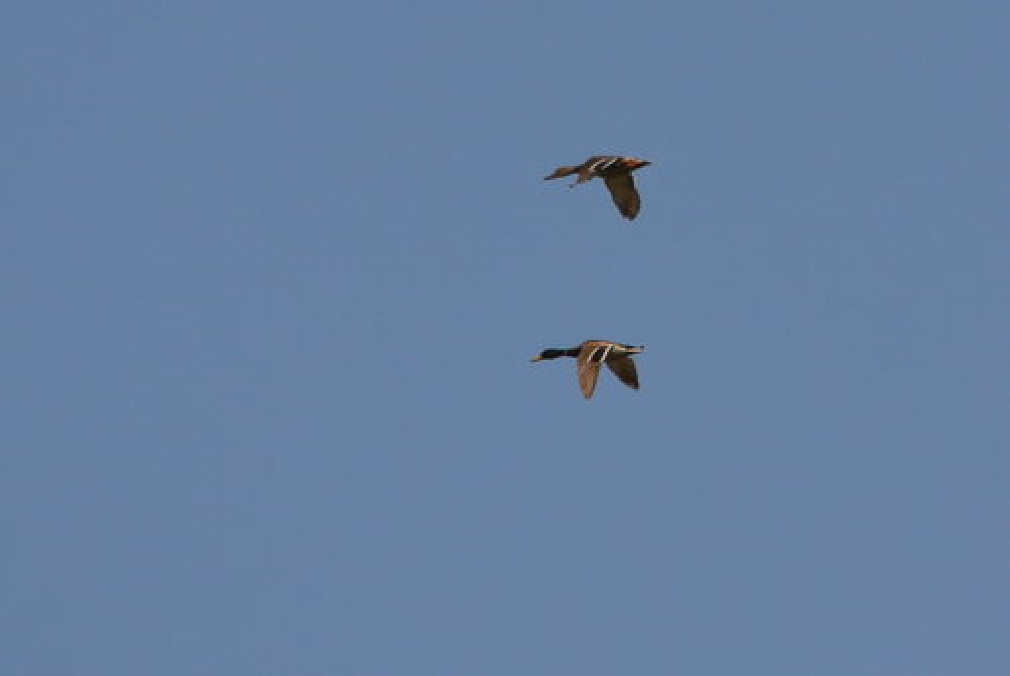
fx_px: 12640
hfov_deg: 4.6
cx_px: 505
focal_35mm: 450
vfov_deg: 3.1
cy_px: 338
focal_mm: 300
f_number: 7.1
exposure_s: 1/2000
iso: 320
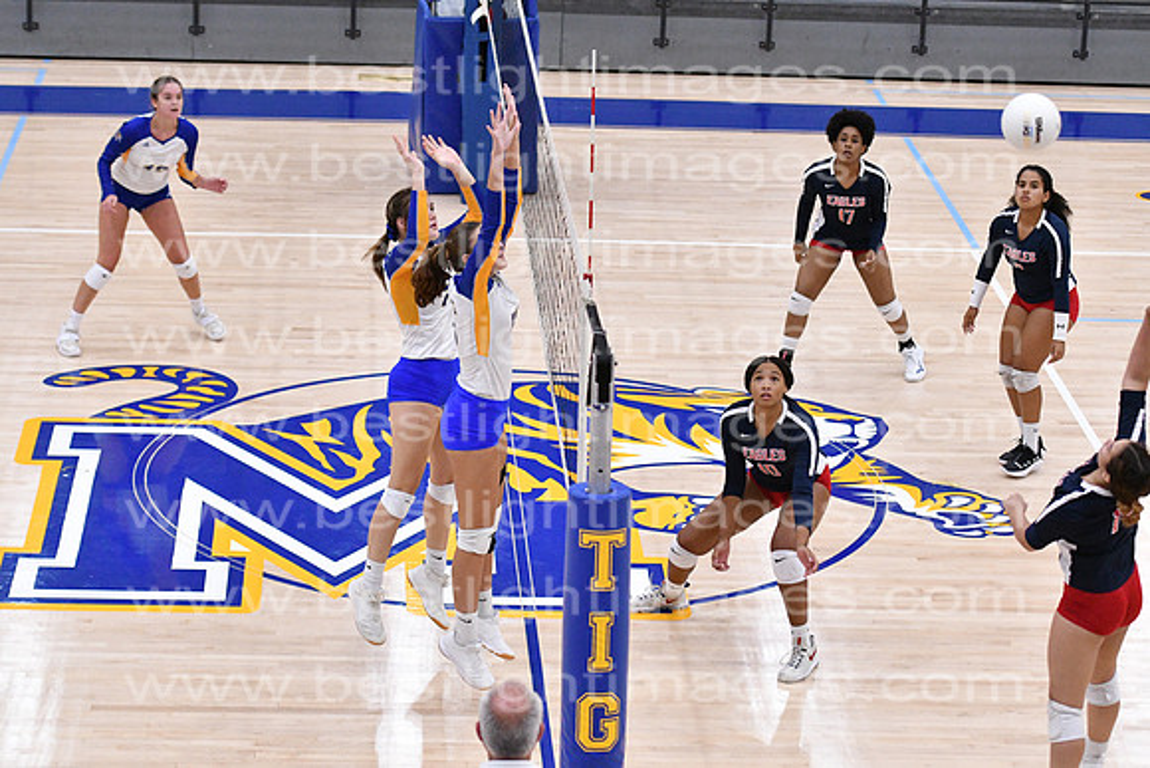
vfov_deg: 13.0
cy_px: 384
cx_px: 575
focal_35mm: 105
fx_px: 3355
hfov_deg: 19.5
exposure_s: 1/1000
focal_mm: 70
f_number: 3.2
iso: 6400
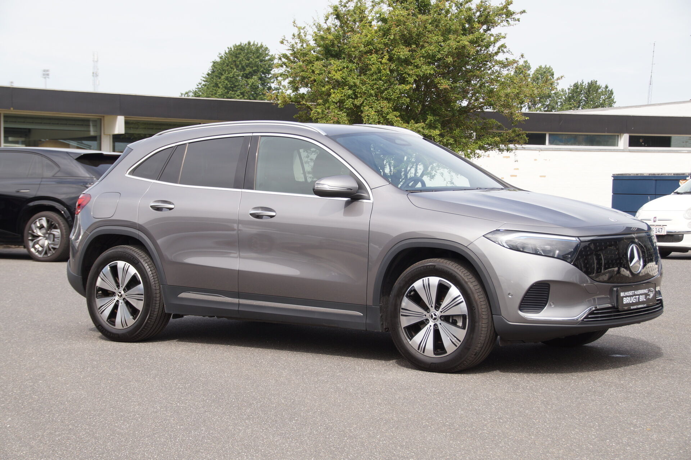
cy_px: 230
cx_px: 346
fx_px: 1295
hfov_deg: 29.9
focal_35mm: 68
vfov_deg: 20.1
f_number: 7.1
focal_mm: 45
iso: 100
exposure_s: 1/160
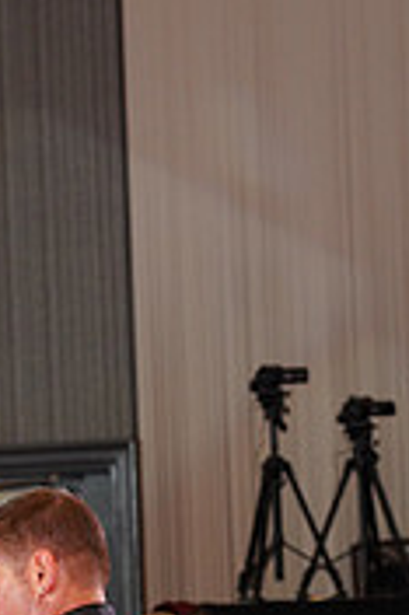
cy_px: 926
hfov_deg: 3.9
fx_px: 5925
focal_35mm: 347
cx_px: -75
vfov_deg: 5.9
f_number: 5.6
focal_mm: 105
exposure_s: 1/160
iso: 1600
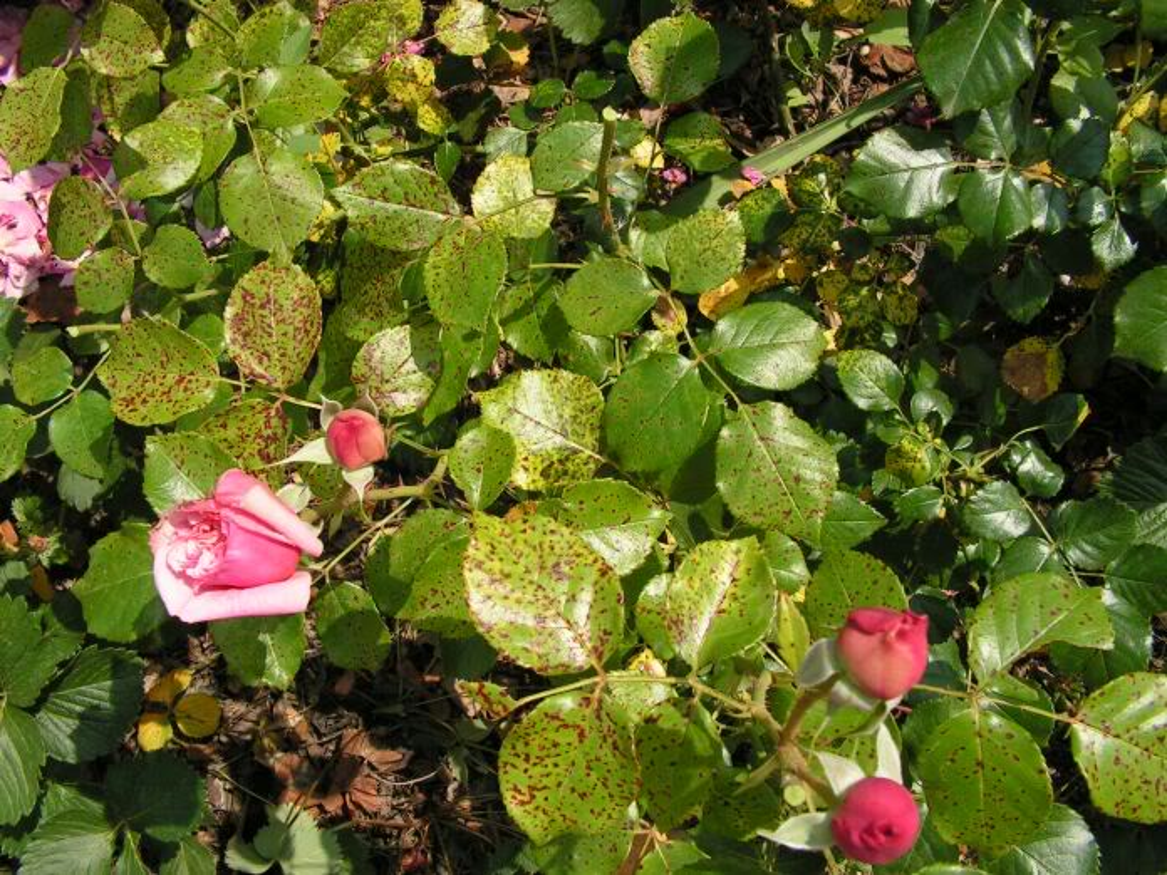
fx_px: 1214
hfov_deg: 51.4
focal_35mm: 36
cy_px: 438
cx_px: 584
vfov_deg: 39.7
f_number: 4.8
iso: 64
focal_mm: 6
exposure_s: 1/400
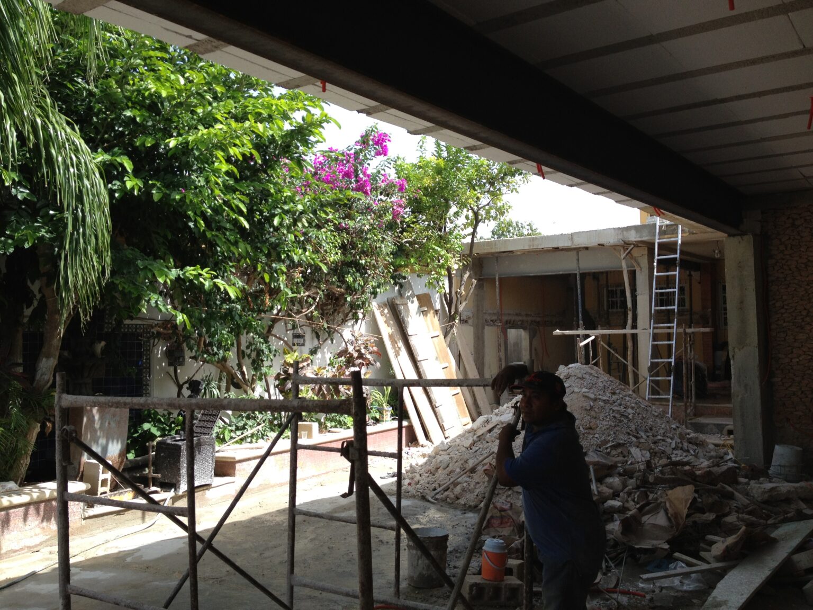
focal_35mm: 35
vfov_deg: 40.7
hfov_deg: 52.6
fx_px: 822
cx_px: 406
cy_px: 305
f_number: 2.4
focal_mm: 4.28
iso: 64
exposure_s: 1/581
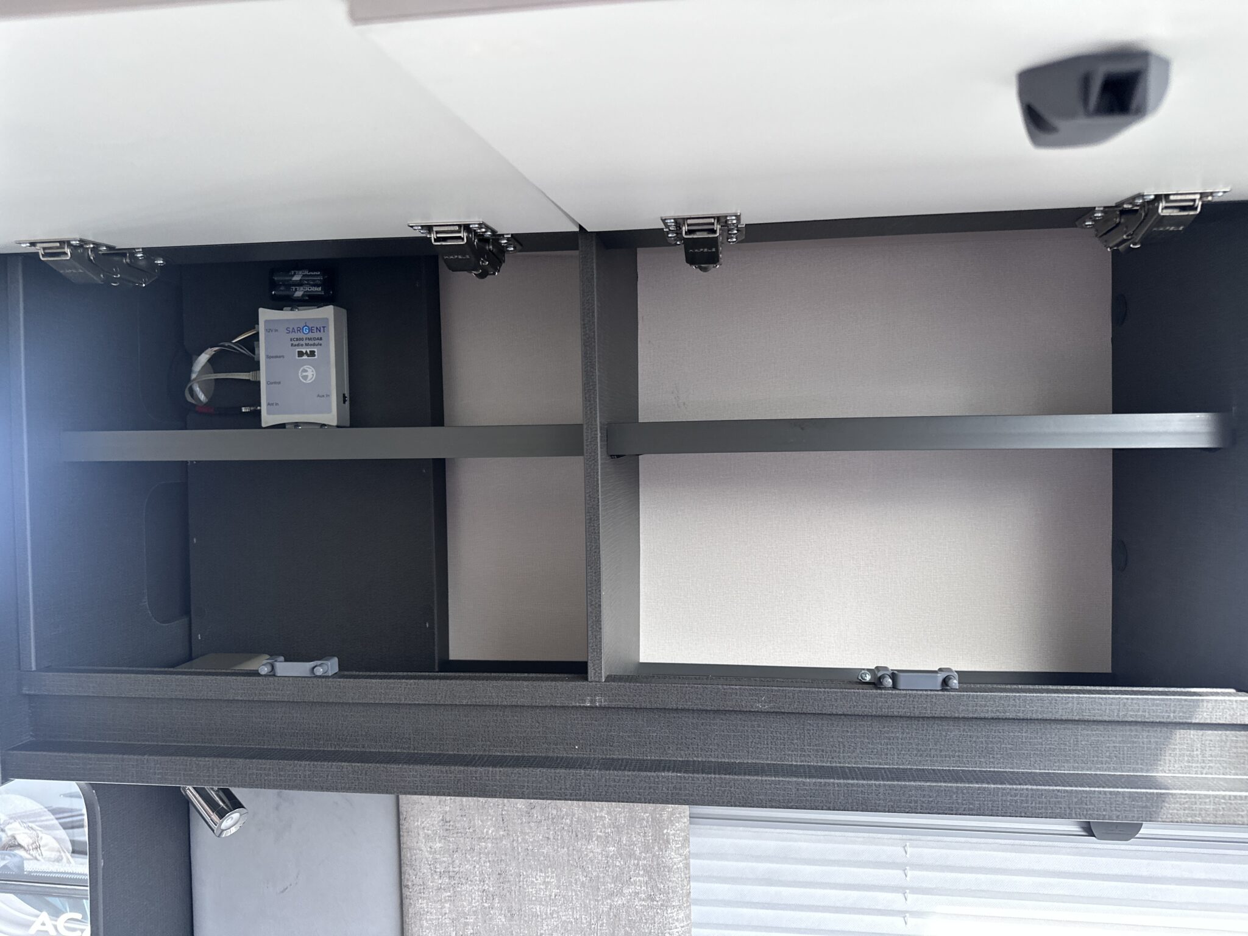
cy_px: 468
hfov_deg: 71.6
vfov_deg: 56.8
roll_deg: +0.6
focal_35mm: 24
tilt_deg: +1.3
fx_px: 865
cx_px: 624
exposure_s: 1/121
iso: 200
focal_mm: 6.86
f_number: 1.78
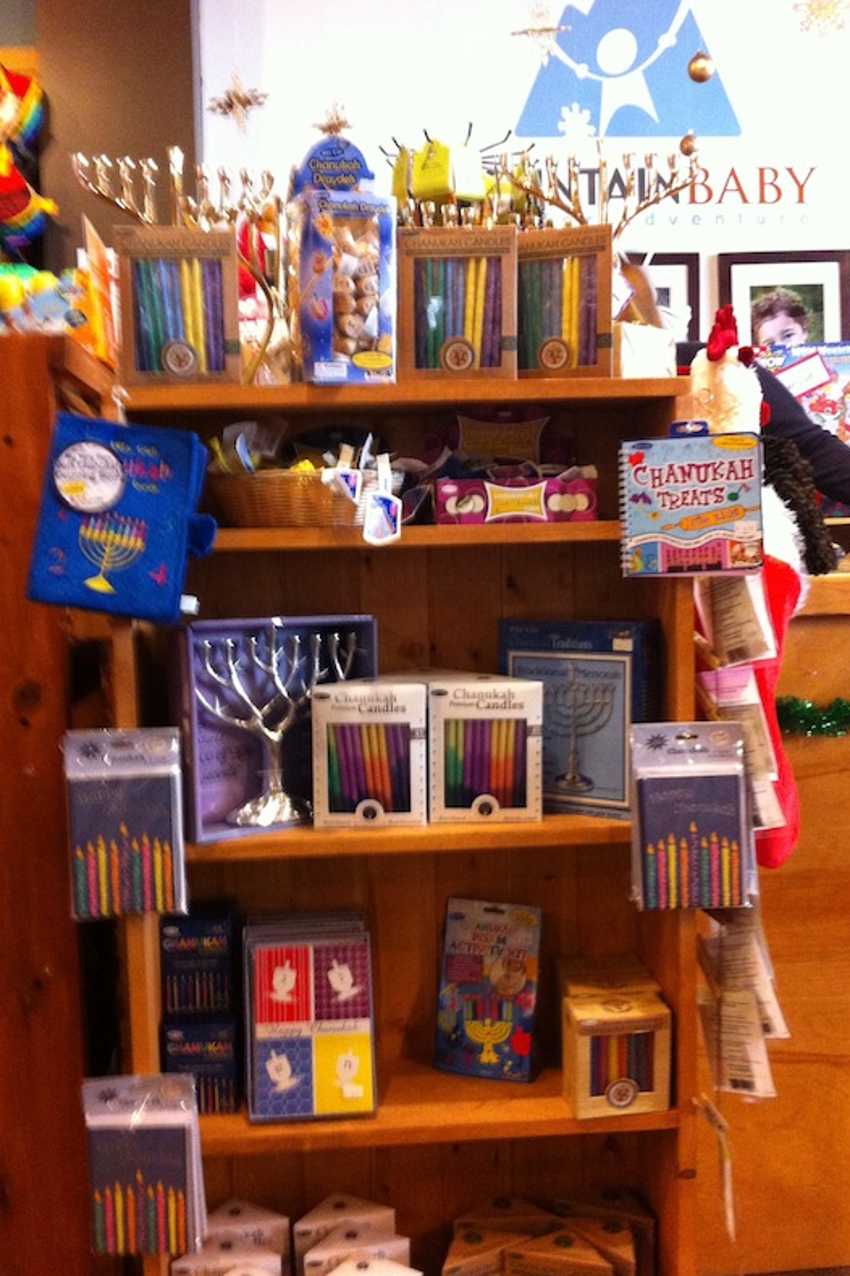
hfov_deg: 35.9
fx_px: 1310
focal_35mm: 37
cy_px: 641
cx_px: 406
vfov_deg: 51.9
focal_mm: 3.85
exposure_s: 1/17
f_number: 2.8
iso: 400
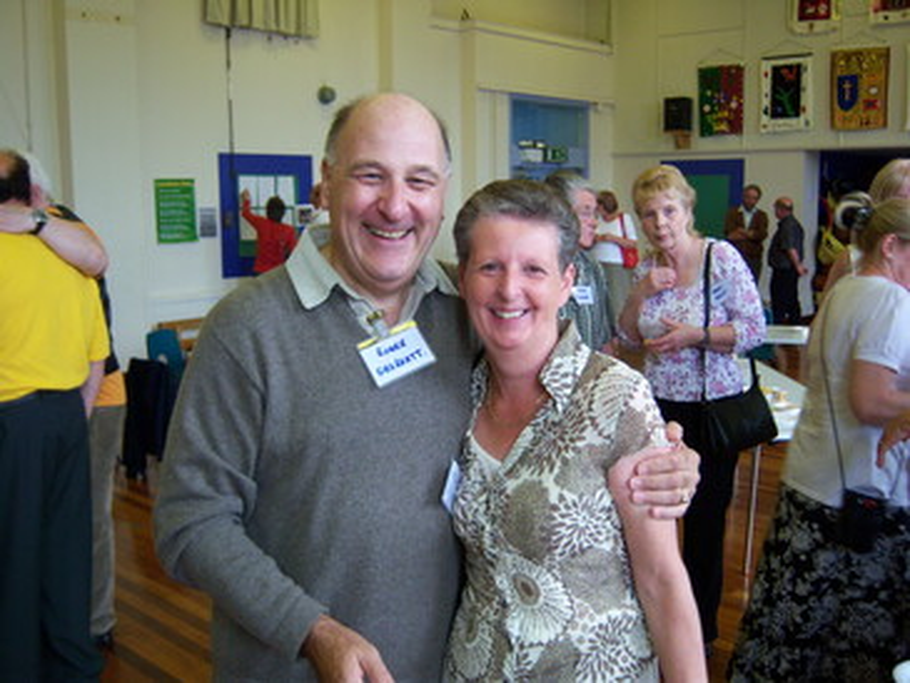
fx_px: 947
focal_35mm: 36
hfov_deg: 51.3
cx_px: 455
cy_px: 342
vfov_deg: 39.7
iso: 160
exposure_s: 1/40
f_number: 2.8
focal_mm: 7.5
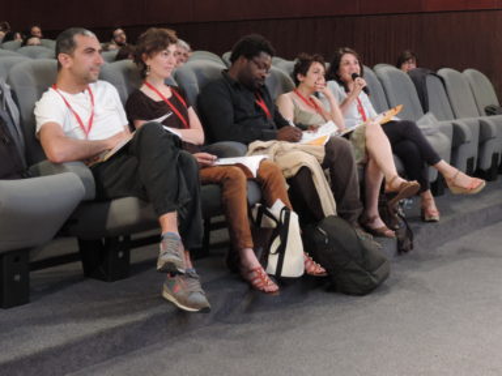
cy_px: 188
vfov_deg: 24.4
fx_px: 870
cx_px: 251
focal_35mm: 60
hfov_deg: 32.2
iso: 800
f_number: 3.7
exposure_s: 1/10
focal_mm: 10.7
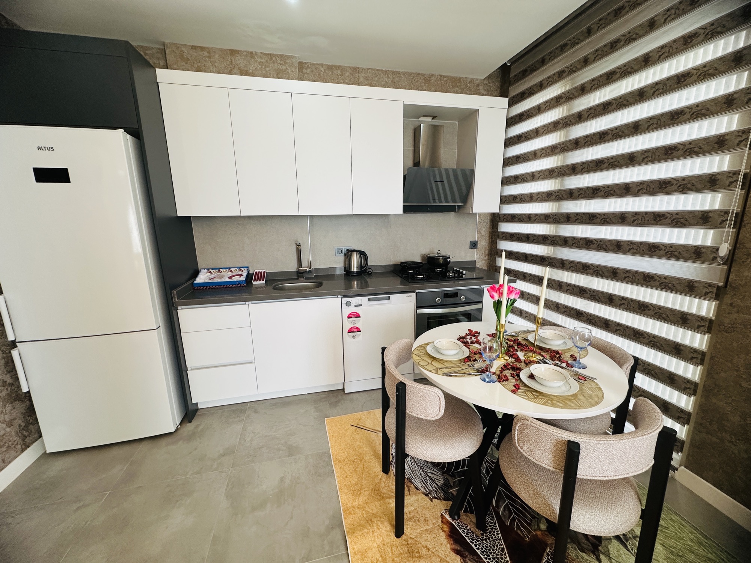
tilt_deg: -11.9
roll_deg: +0.9
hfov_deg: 102.1
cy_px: 282
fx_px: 304
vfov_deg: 85.7
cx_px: 376
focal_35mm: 14
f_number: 2.2
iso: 160
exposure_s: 1/100
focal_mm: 2.22
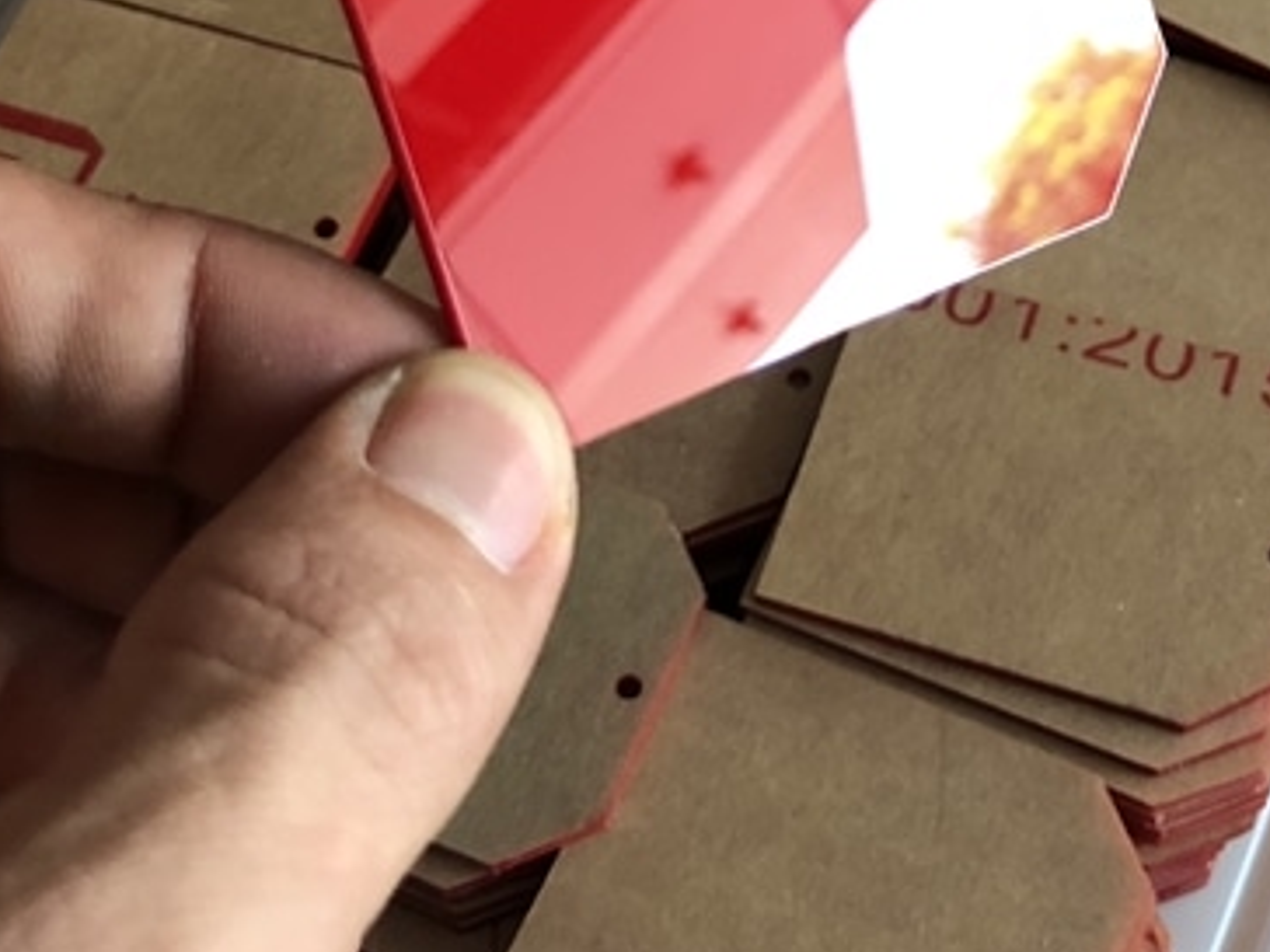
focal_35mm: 77
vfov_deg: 18.6
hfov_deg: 25.3
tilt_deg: -51.1
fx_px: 2825
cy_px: -7
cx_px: 555
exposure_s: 1/15
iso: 50
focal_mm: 4
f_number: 1.8
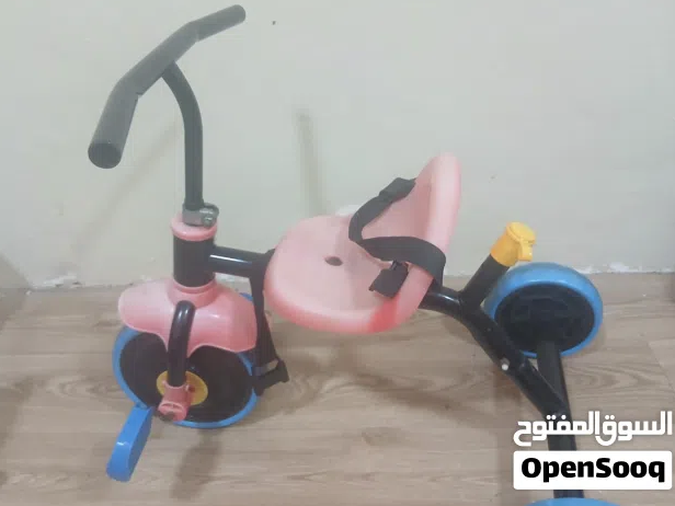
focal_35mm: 27
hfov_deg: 65.3
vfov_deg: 51.4
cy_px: 253
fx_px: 526
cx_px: 348
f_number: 1.8
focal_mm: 3.98
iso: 250
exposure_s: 1/25.1
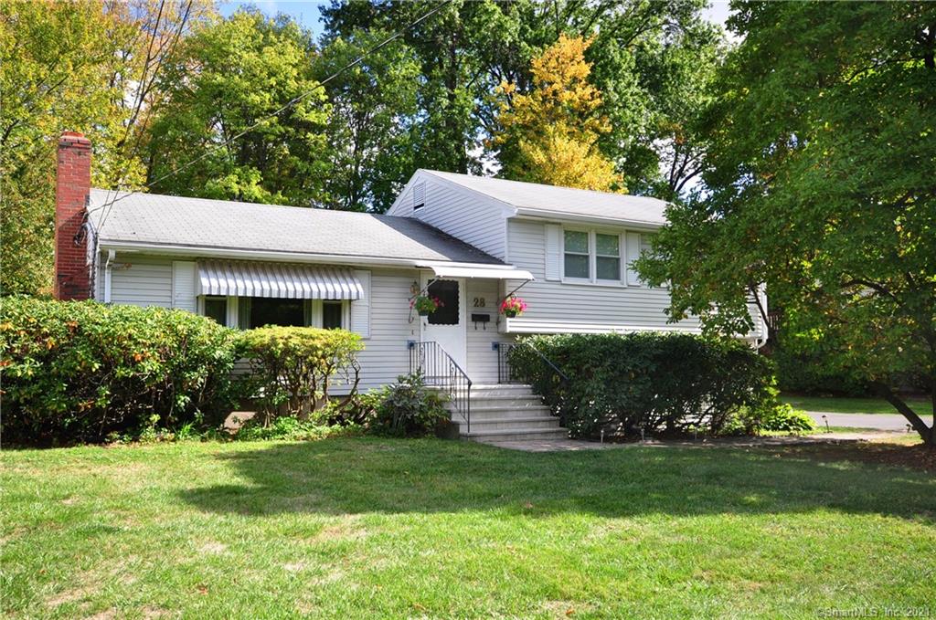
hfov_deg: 62.0
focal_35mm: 30
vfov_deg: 43.5
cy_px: 310
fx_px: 779
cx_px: 468
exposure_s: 1/320
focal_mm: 20
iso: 400
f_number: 7.1
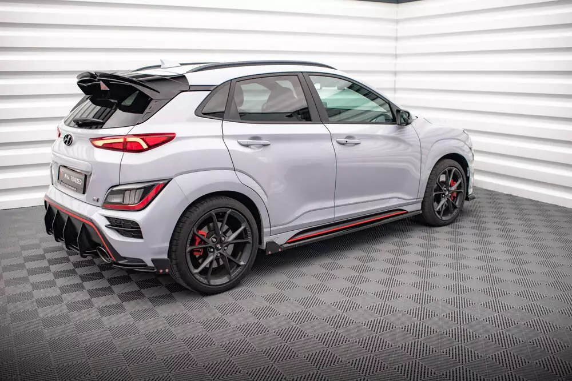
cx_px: 287
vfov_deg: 37.5
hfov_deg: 53.9
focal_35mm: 35
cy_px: 191
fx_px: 562
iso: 1000
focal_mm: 35
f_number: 2.8
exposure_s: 1/100
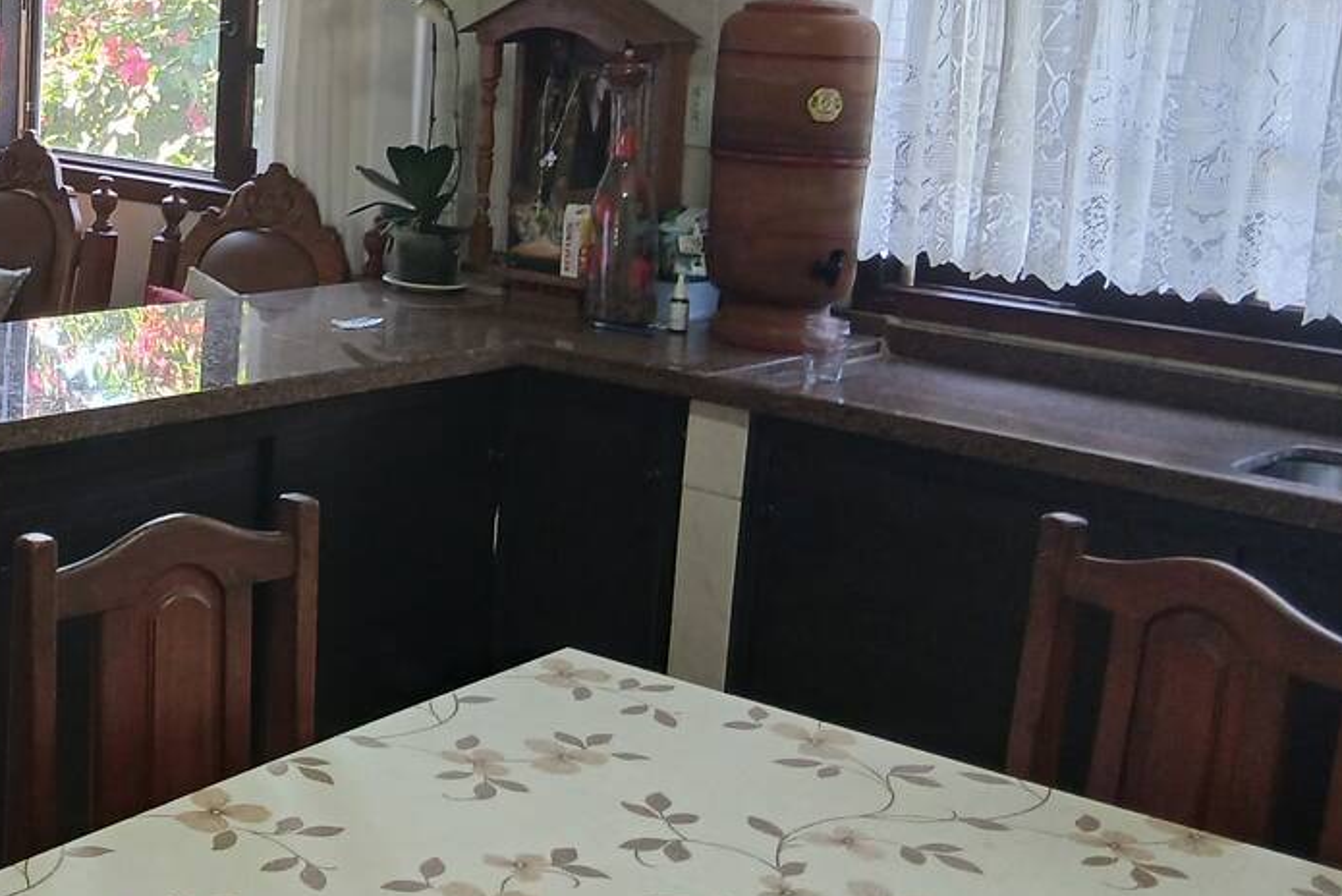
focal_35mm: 56
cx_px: 10
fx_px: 2088
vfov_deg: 23.9
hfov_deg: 32.8
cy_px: 201
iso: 200
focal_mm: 3.98
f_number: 1.8
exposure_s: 1/60
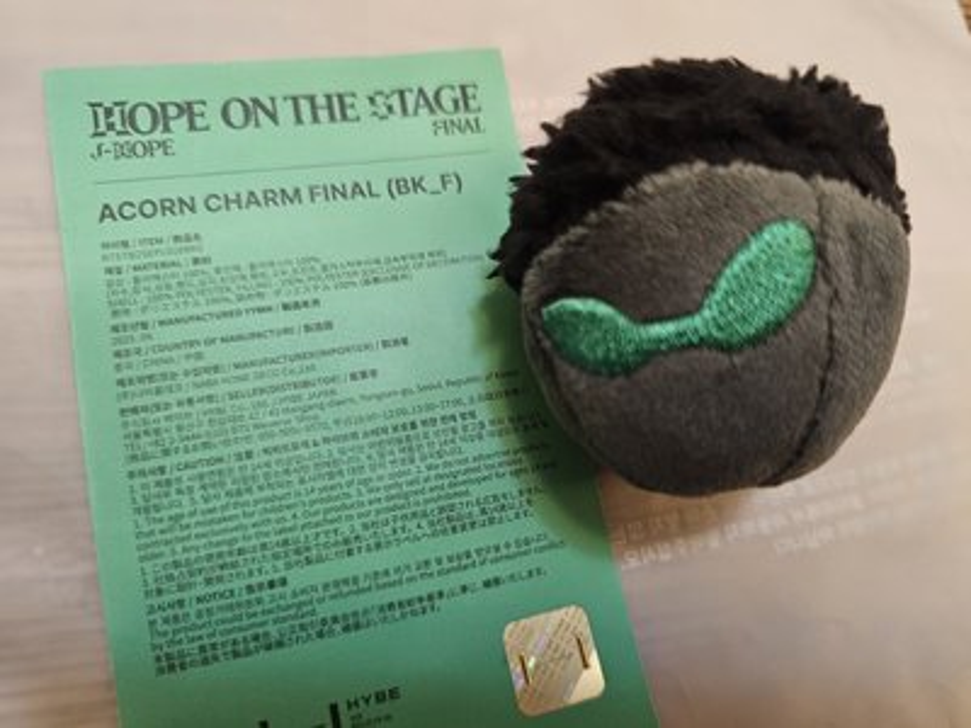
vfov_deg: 58.9
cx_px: 486
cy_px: 364
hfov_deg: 73.9
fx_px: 645
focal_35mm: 23
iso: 640
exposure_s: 1/35
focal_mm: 6.3
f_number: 1.7
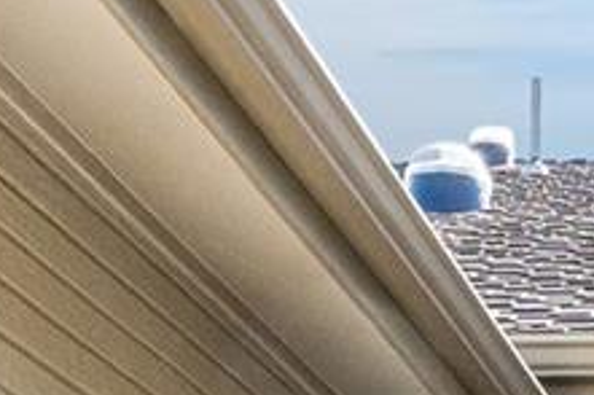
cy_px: 957
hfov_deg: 15.9
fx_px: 1913
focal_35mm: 116
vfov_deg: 10.2
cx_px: 951
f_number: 8
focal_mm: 16
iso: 1600
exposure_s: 1/2500
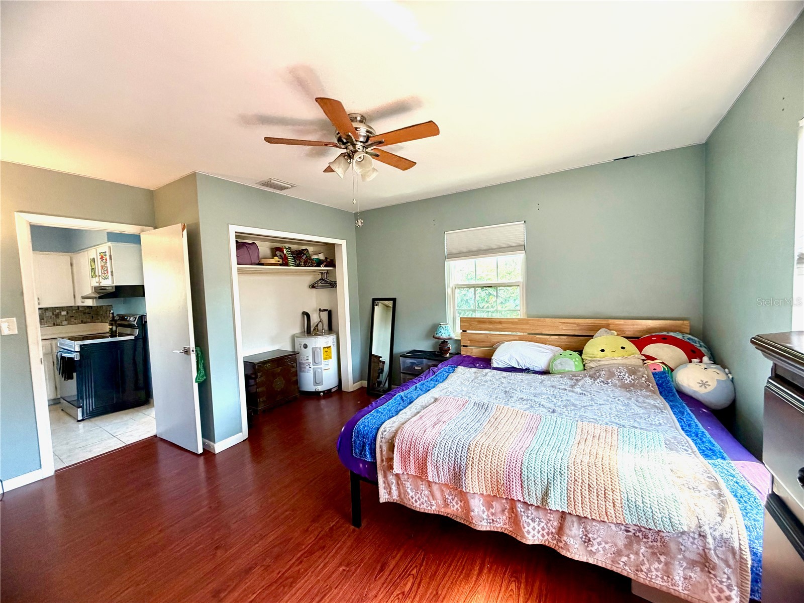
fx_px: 325
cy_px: 302
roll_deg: +2.5
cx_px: 402
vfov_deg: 85.7
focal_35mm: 14
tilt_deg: -2.5
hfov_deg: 102.1
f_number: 2.2
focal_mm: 2.22
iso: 320
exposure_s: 1/121
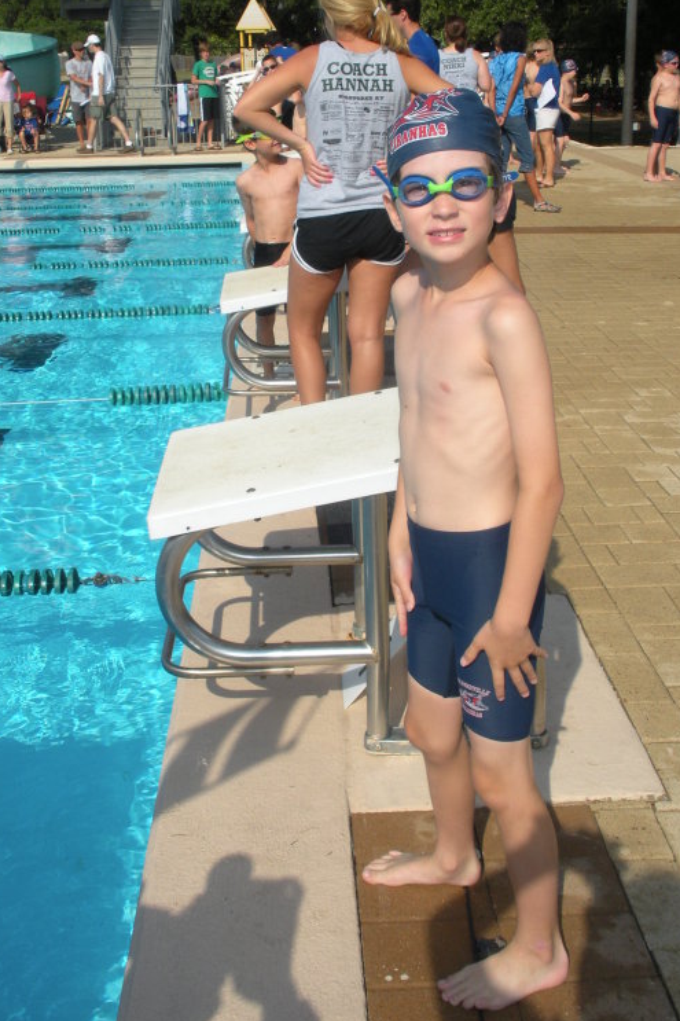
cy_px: 449
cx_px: 332
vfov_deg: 45.4
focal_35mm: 43
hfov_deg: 31.2
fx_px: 1219
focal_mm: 6.3
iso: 88
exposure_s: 1/540
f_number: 5.6
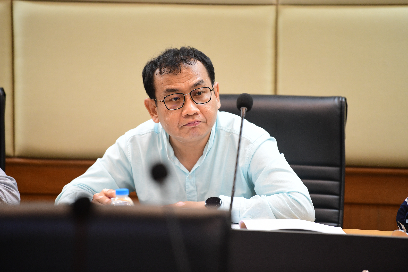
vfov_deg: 6.9
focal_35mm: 200
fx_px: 2266
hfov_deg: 10.3
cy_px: 136
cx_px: 204
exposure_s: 1/125
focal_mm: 200
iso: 1600
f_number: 2.8
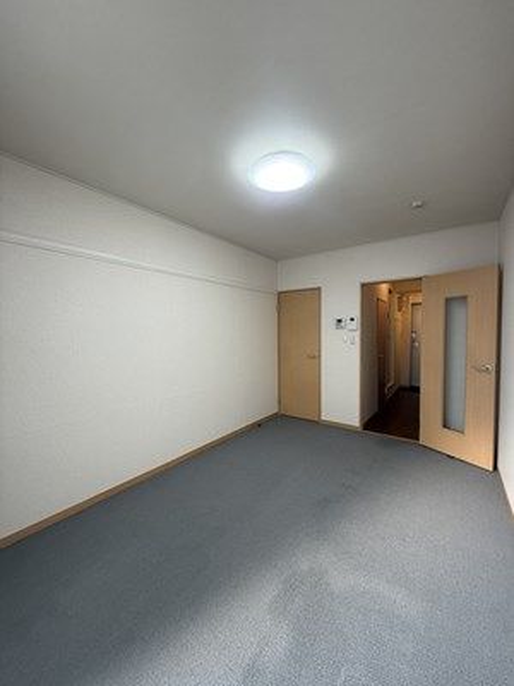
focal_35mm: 14
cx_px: 257
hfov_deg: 85.7
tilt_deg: -1.5
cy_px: 343
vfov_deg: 102.1
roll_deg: -0.1
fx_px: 277
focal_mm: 2.22
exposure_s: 1/100
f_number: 2.2
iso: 125
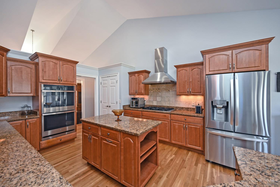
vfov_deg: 81.2
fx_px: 109
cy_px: 94
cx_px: 140
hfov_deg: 104.3
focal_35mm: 14
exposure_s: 1/60
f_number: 4
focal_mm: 14
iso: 450
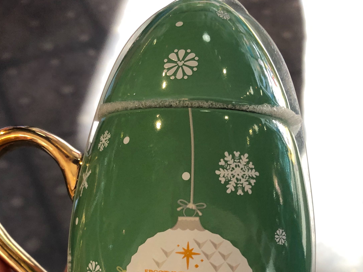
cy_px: 241
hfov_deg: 36.8
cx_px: 163
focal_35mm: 52
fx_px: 545
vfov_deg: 27.1
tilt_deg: -54.8
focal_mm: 3.99
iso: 32
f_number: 1.8
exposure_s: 1/30
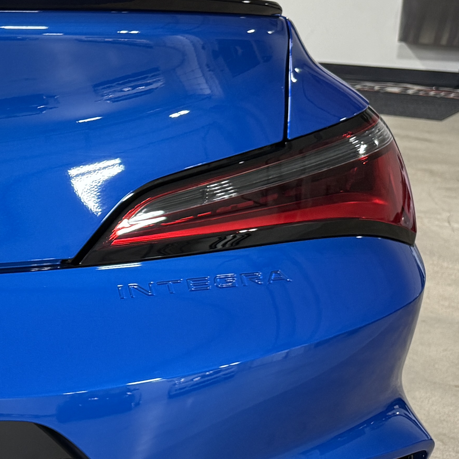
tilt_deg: -16.4
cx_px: -267
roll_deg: +0.2
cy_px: 244
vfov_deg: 25.0
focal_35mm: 69
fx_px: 1035
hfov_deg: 20.6
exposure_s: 1/120
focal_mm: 6.76
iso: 320
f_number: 1.78
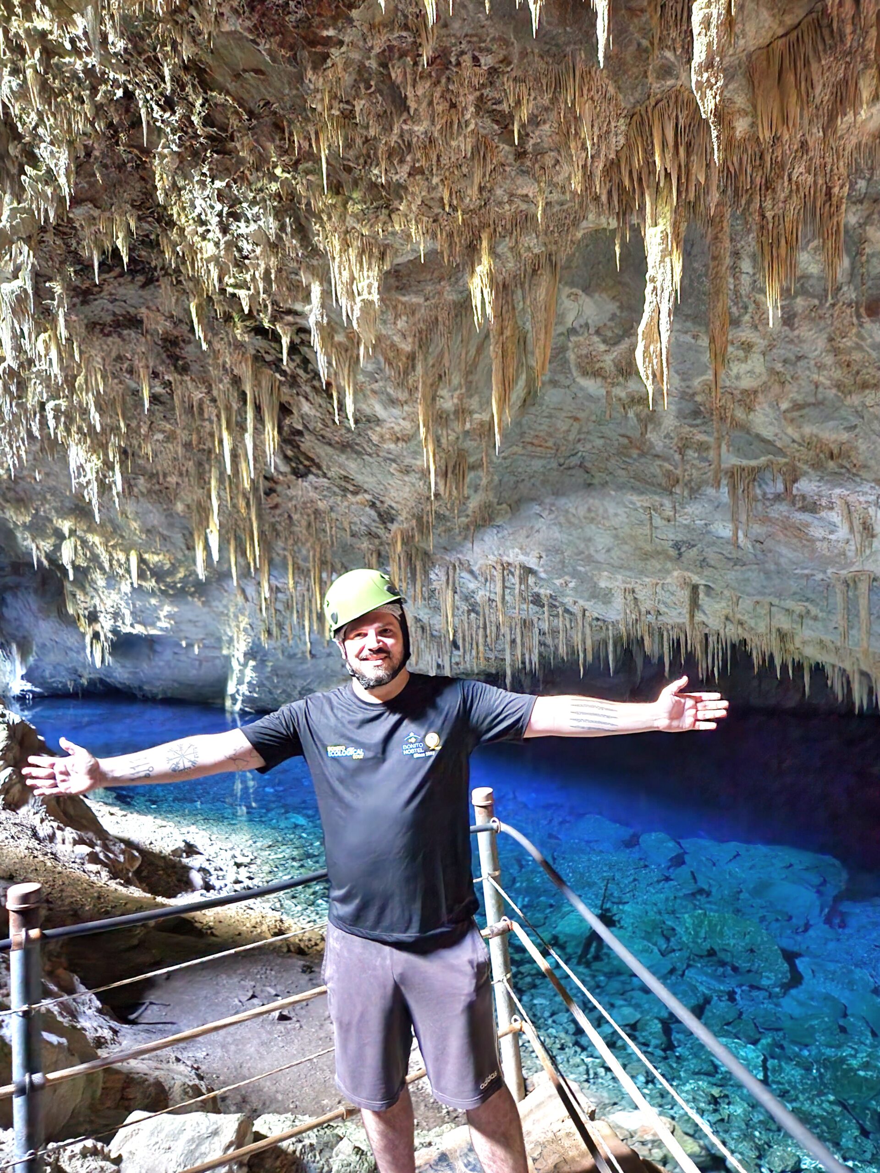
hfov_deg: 58.9
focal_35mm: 23
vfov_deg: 73.9
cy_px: 586
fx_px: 780
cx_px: 440
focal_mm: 5.4
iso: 2000
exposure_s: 1/8
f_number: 1.8
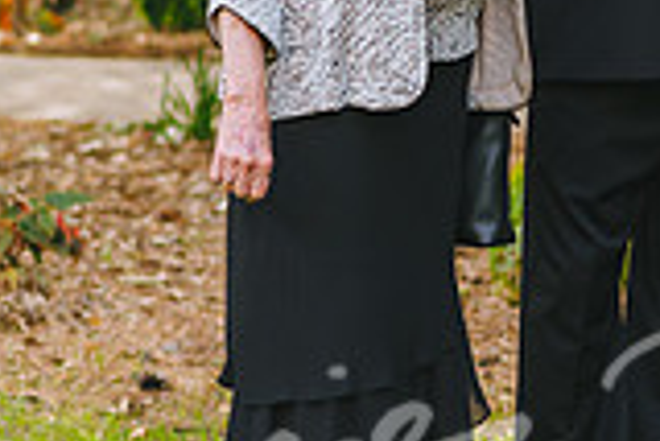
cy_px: 9
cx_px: 1061
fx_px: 6220
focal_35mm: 339
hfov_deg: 6.0
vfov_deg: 4.1
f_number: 2.8
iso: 400
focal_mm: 85
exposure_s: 1/640
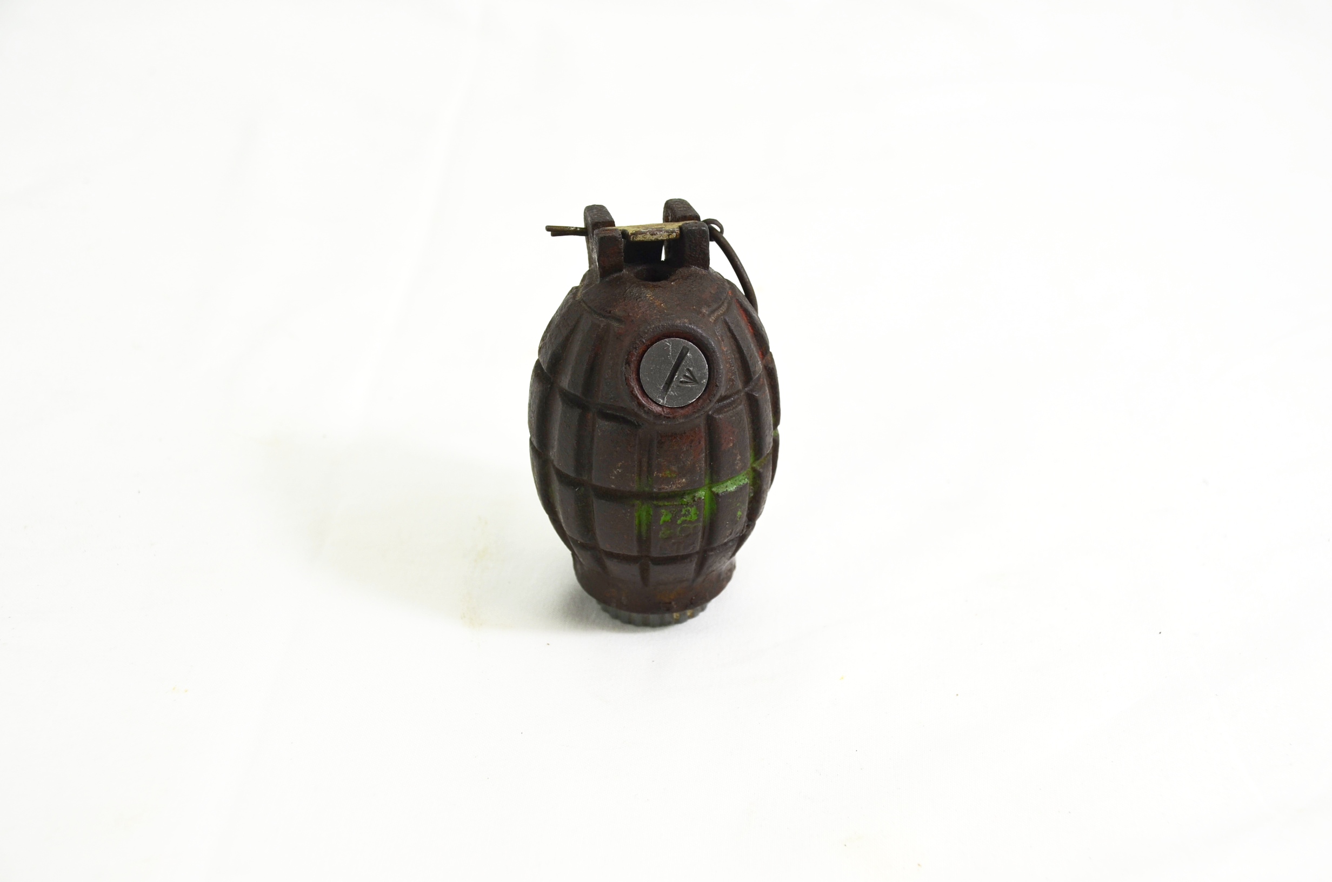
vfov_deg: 23.7
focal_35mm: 57
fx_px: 2105
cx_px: 666
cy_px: 441
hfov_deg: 35.1
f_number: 5.6
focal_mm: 38
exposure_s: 1/125
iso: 200
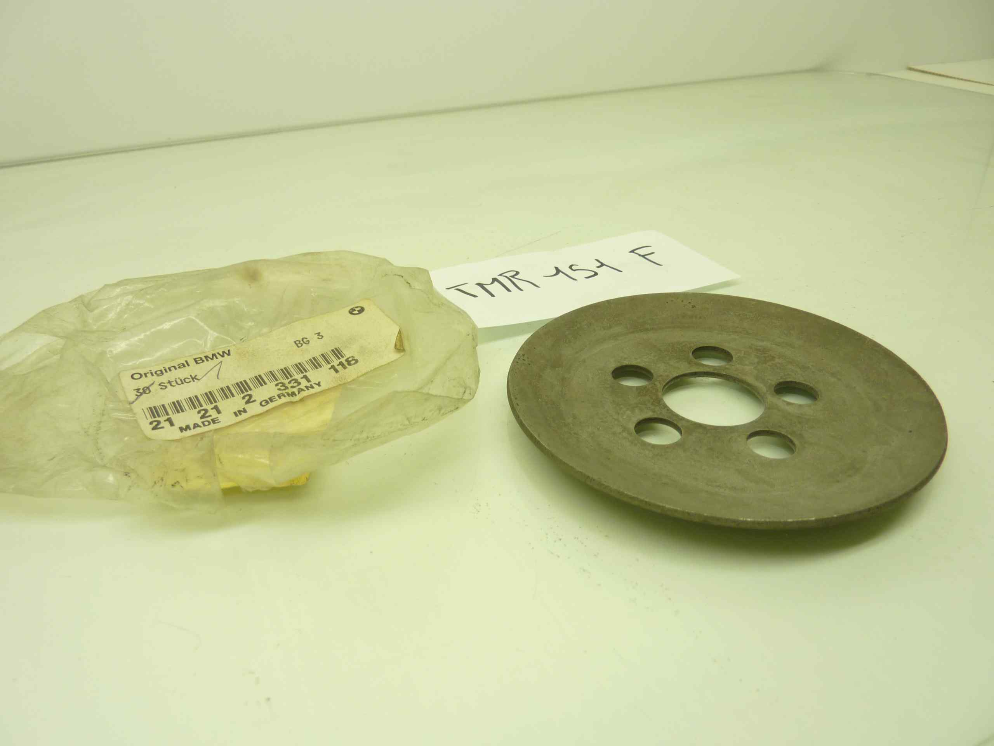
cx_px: 497
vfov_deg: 54.9
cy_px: 373
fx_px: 718
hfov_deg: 69.4
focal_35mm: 25
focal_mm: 4.1
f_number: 3.3
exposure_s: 1/25
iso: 80
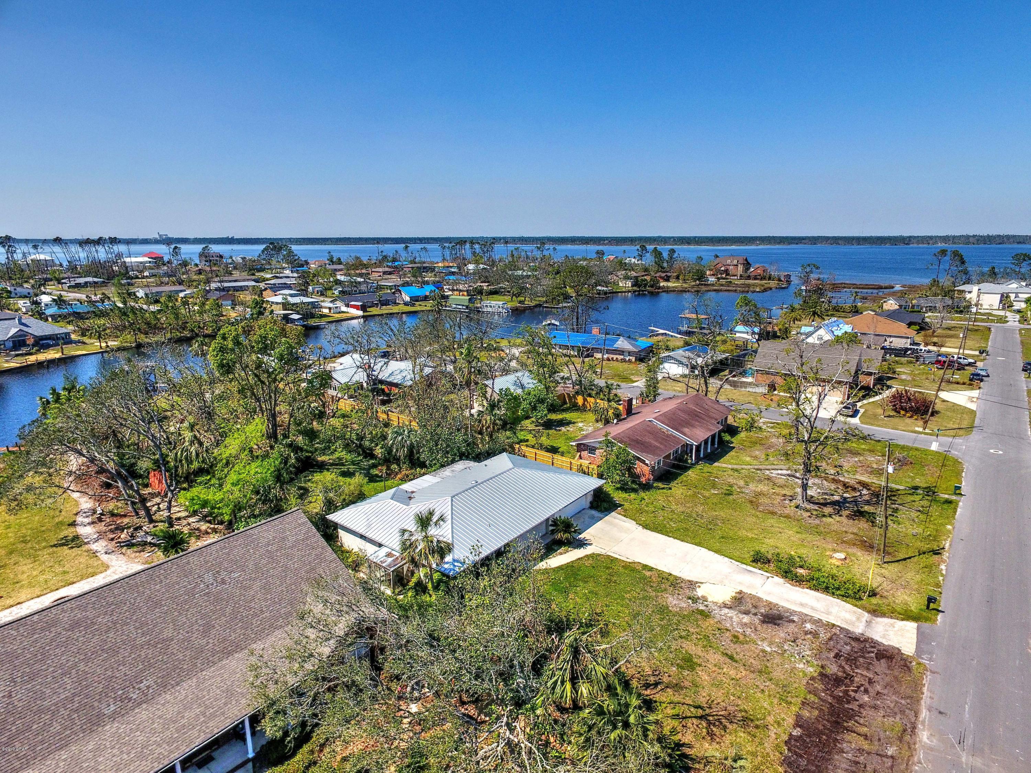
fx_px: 596
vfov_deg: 66.0
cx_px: 516
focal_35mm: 20
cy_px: 386
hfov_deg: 81.7
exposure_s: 1/1307
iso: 100
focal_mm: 3.6
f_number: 2.8
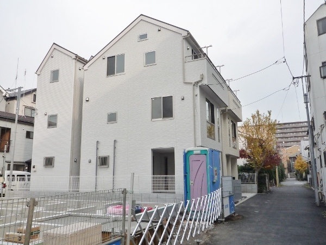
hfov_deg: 61.7
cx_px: 163
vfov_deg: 48.2
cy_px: 122
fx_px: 273
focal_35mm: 29
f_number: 3.5
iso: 160
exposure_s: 1/500
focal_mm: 4.4
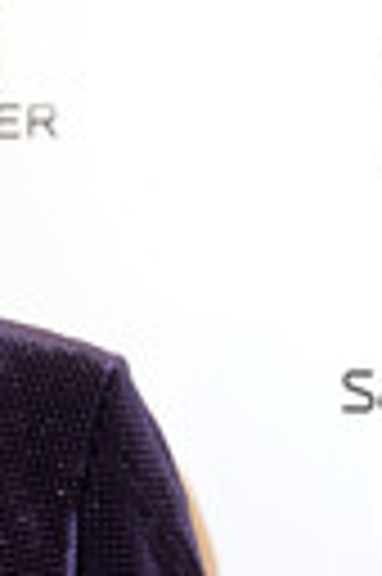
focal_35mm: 287
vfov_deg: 7.1
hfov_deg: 4.7
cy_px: 684
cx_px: -180
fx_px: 4580
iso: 400
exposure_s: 1/250
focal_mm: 92
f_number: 6.3
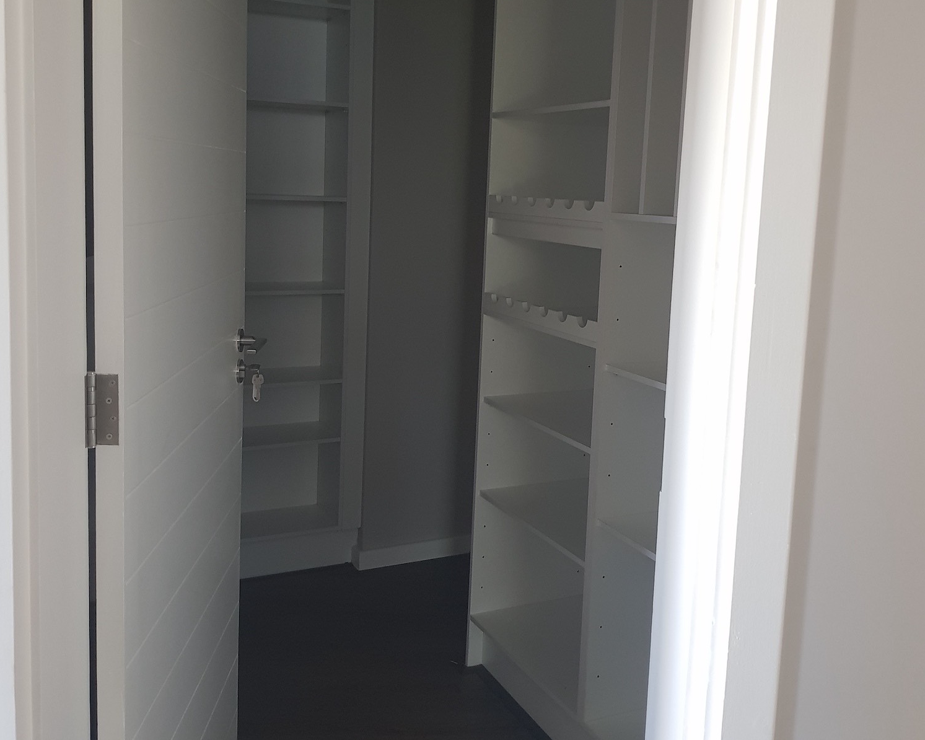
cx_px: 462
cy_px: 306
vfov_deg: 43.2
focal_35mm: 34
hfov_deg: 52.9
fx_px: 931
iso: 200
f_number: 1.7
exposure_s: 1/30
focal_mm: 4.2
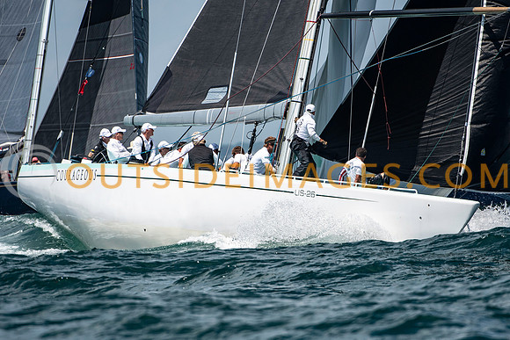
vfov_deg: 2.3
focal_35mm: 600
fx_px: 8502
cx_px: 255
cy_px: 170
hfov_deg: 3.4
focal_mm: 400
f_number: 5.6
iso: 400
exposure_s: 1/2500
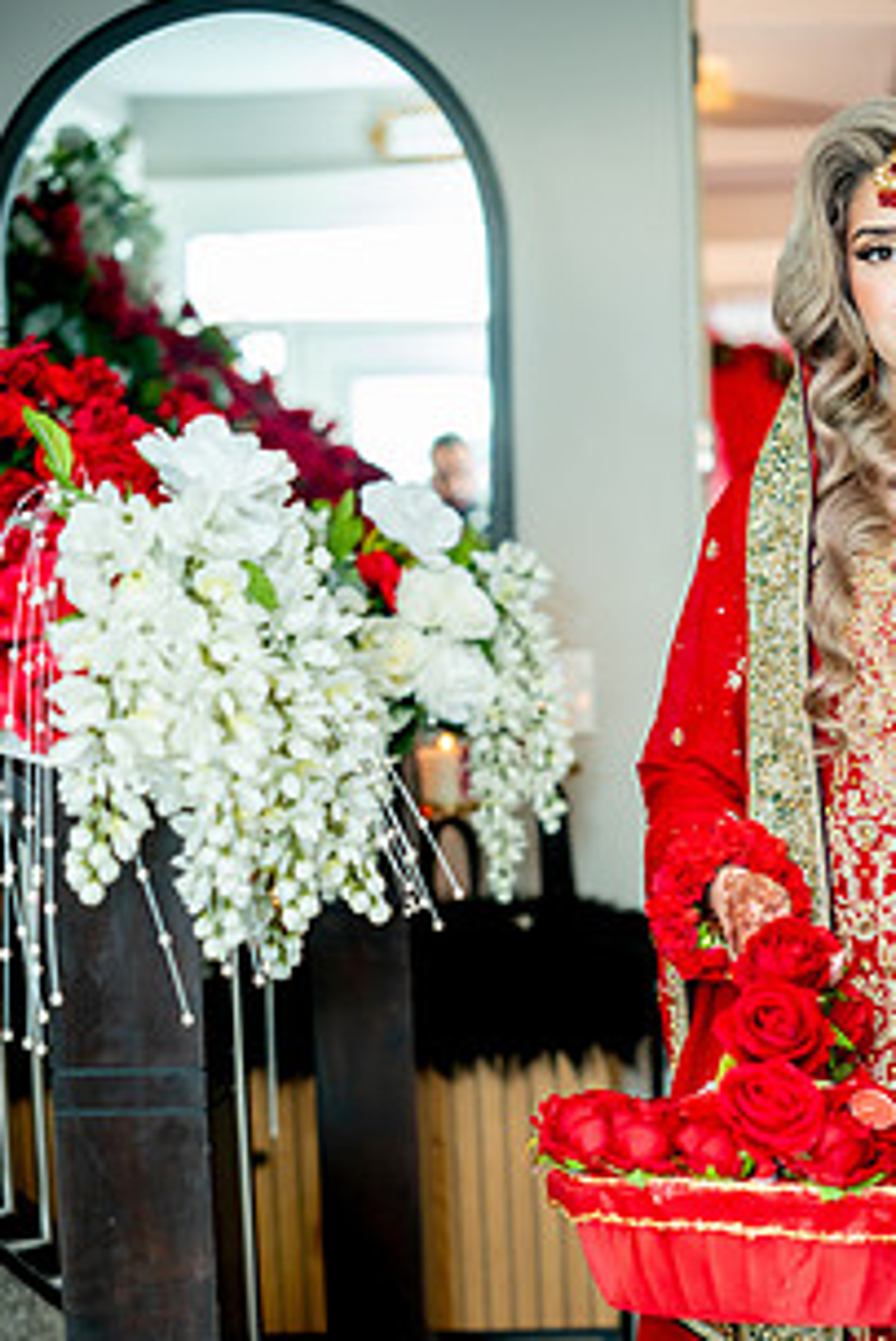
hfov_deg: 18.4
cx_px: 636
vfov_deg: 27.1
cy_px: 935
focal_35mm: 74
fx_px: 2759
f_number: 2
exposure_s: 1/200
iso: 800
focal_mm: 50
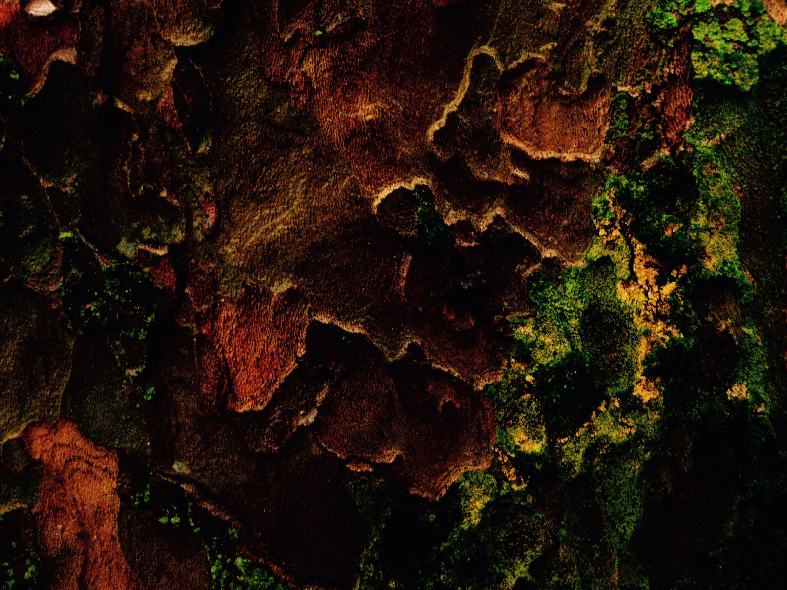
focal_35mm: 57
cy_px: 295
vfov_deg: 25.7
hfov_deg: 33.8
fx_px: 1296
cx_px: 394
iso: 80
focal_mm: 12.1
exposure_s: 1/40
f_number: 2.8
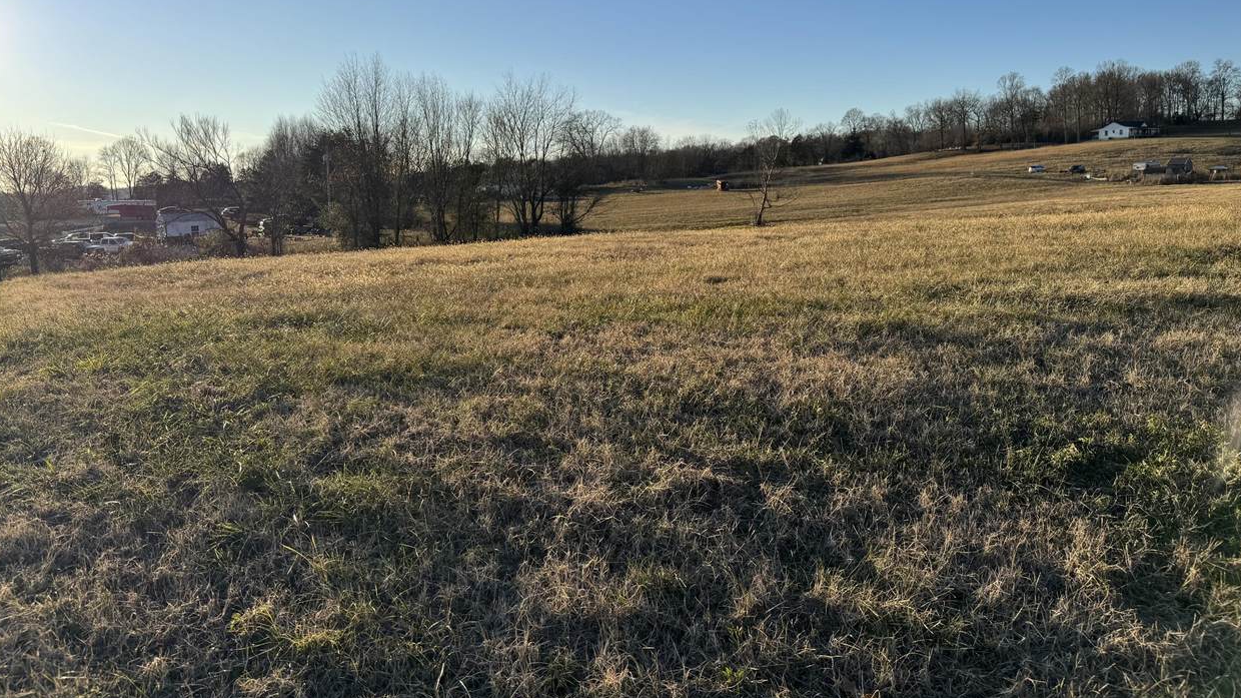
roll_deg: +1.2
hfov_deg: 69.9
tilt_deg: -4.1
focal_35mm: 27
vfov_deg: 42.4
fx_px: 888
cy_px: 245
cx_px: 615
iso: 80
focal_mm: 6.76
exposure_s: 1/4049
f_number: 1.78
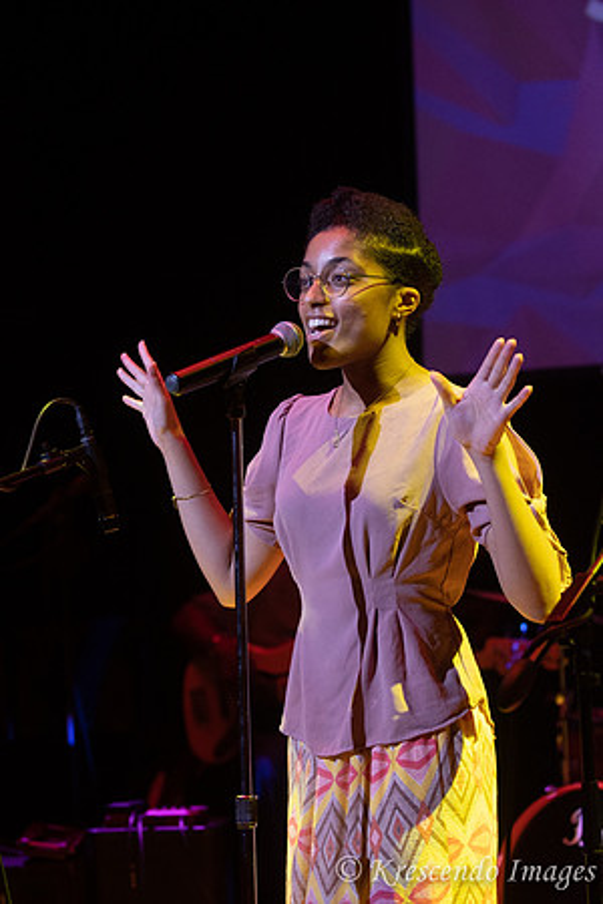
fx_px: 2638
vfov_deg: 19.5
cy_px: 452
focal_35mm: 105
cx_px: 302
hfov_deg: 13.0
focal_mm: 70
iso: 1600
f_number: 2.8
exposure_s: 1/200
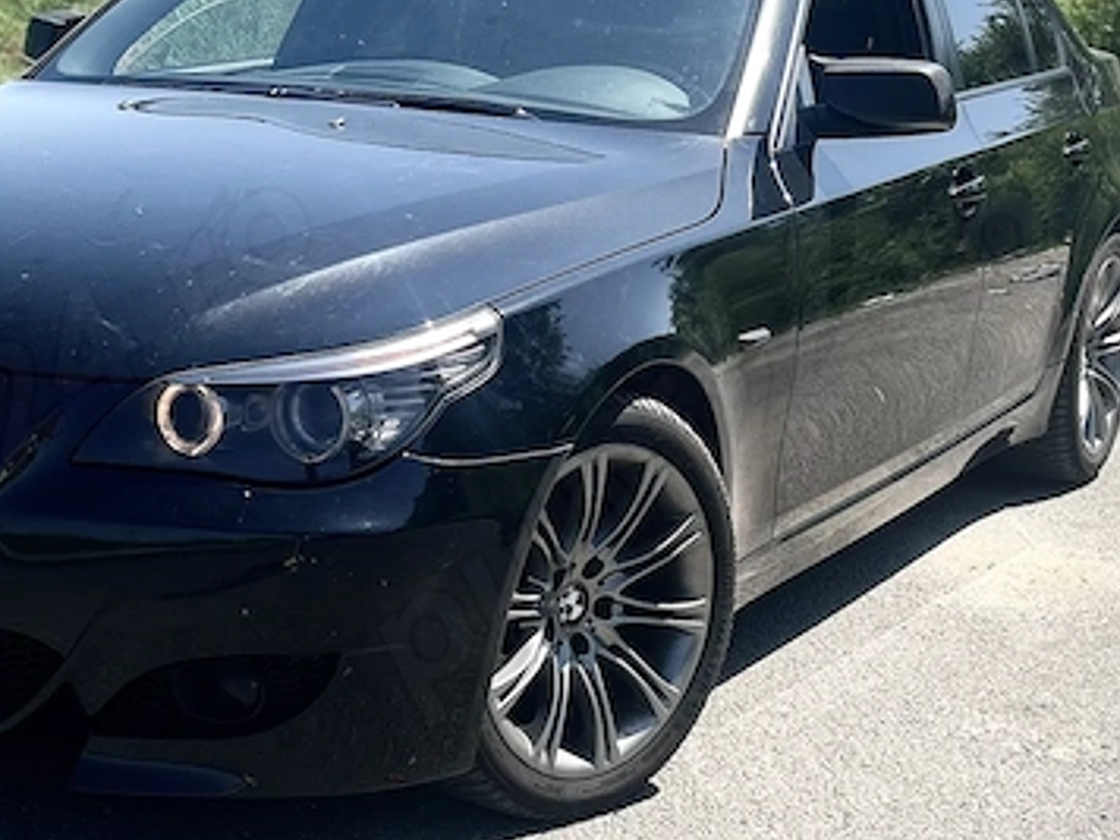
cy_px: 494
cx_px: 340
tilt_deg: -12.7
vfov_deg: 20.1
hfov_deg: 26.5
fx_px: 2362
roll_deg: -0.2
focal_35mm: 73
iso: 50
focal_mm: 5.7
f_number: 1.5
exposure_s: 1/3356
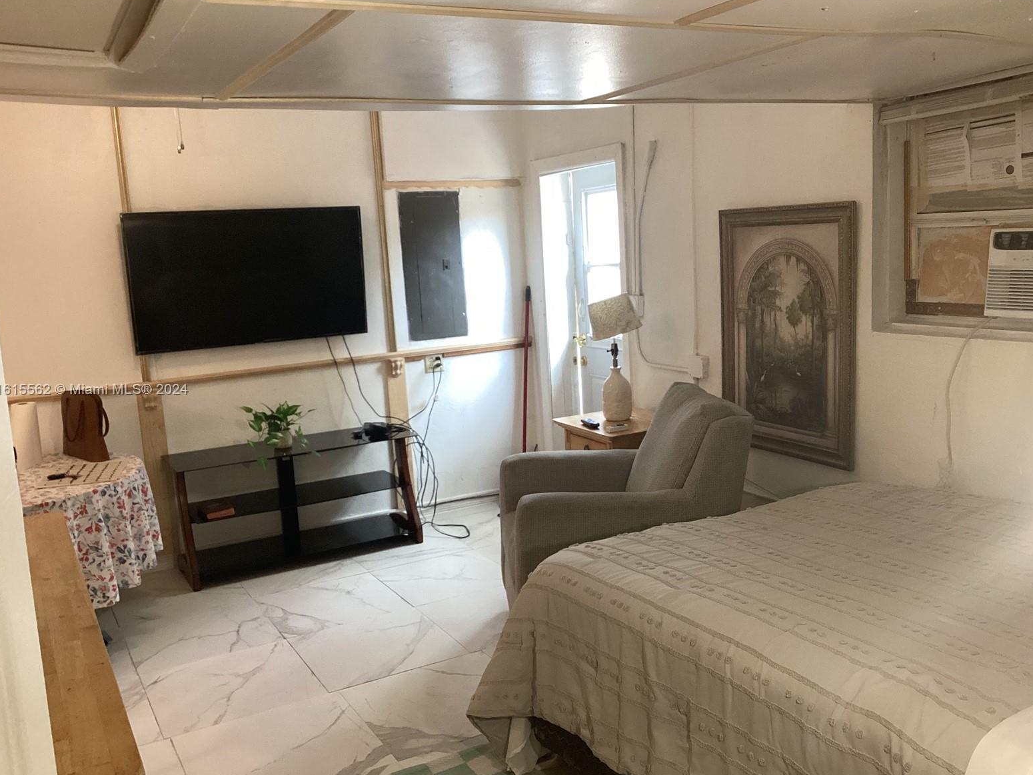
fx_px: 955
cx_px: 508
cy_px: 390
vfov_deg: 44.2
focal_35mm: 32
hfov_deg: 56.8
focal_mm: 3.3
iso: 125
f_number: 2.4
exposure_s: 1/50
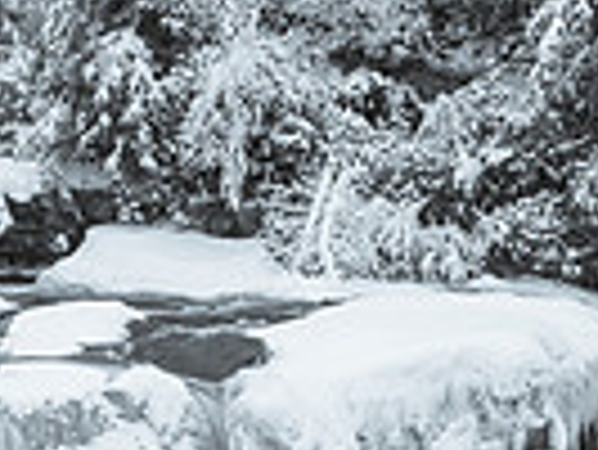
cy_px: 673
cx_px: 81
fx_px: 3614
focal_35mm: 209
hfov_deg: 9.4
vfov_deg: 7.0
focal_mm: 50
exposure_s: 1/6
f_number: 13
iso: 64
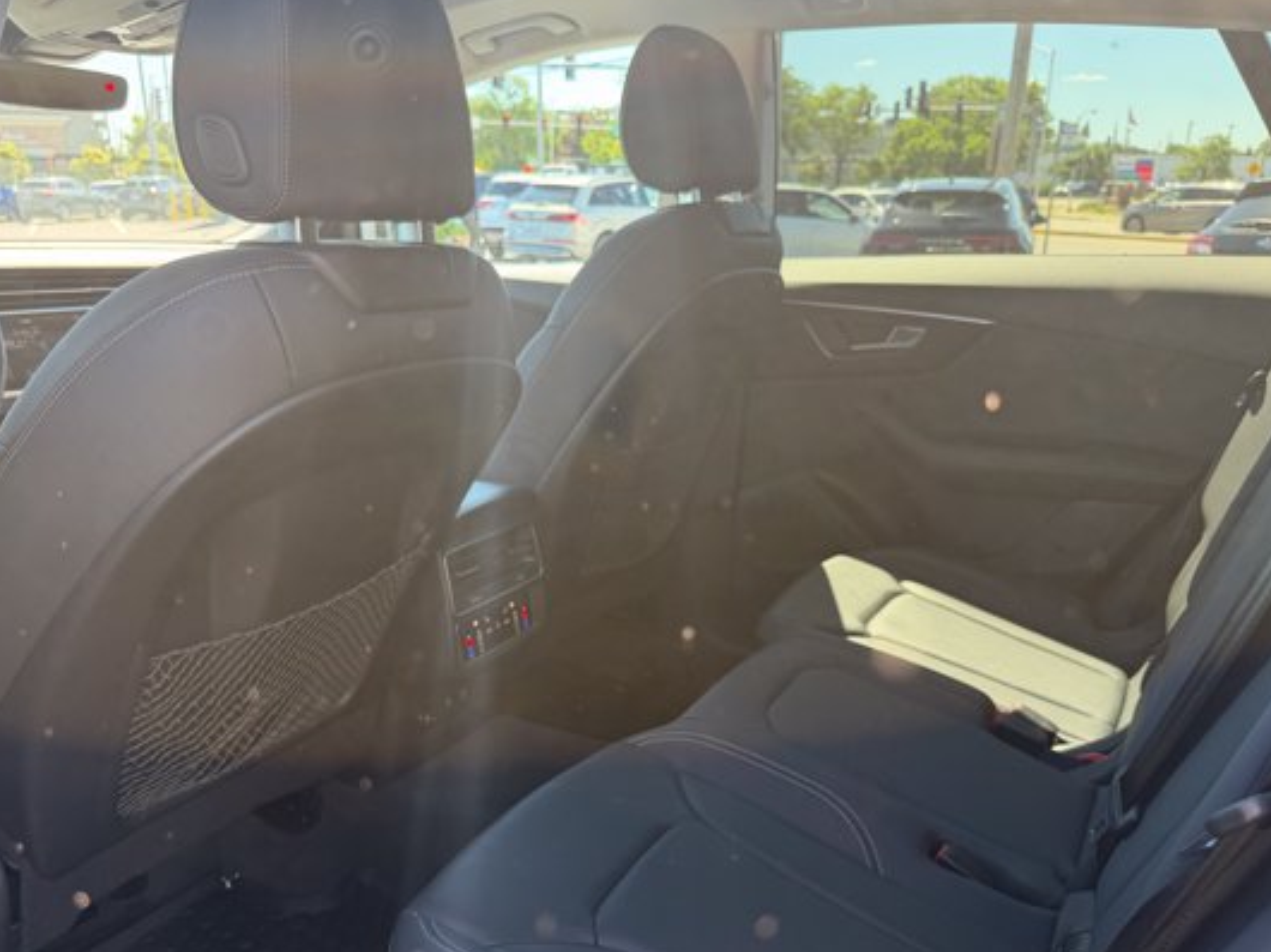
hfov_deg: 61.7
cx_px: 628
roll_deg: -0.3
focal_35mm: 29
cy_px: 542
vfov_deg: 48.1
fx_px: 1064
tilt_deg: -16.8
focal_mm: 6.76
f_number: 1.78
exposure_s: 1/175
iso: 80
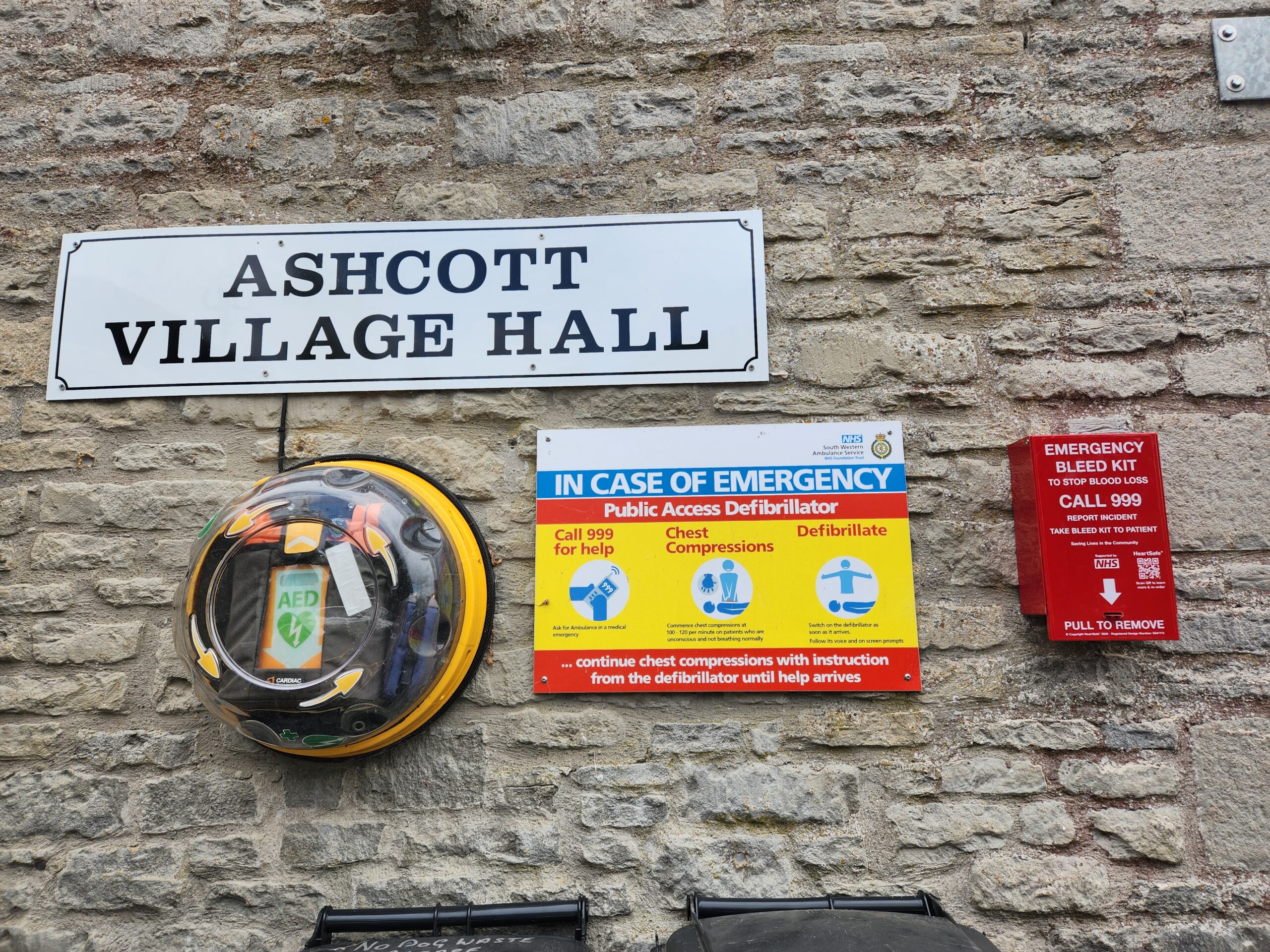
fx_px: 844
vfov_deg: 58.9
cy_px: 476
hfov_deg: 73.9
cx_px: 635
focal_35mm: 23
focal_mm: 5.4
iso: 20
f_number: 1.8
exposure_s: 1/533
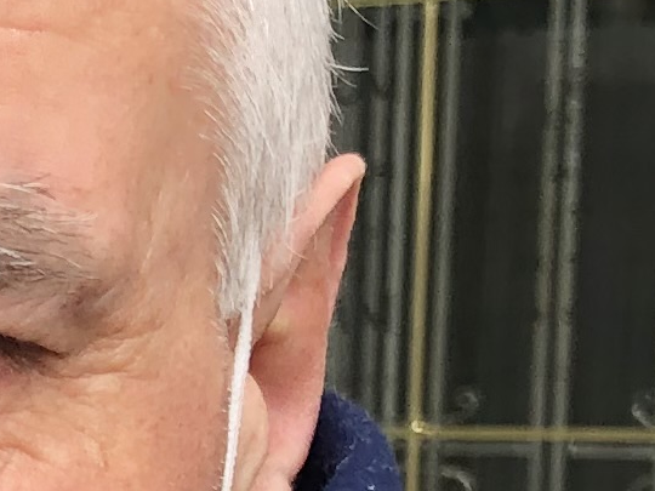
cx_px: -843
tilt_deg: -13.4
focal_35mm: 209
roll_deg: +1.3
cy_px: 1181
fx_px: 3955
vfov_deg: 6.7
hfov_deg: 8.7
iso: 25
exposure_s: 1/120
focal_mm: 3.99
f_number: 1.8
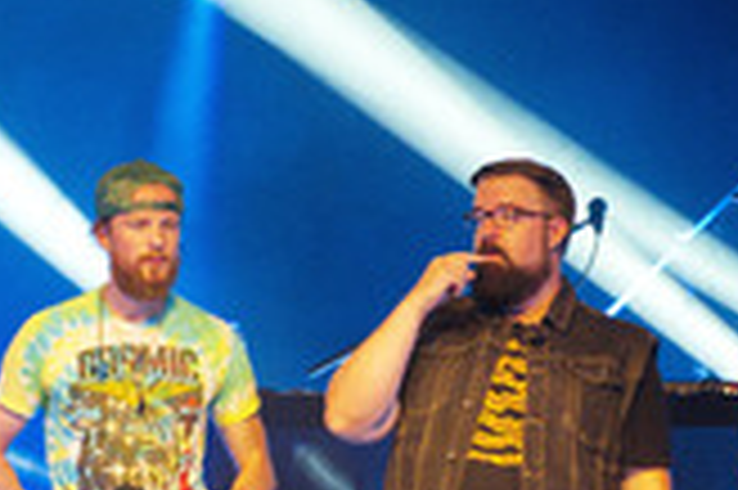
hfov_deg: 10.7
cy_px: 364
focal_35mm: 193
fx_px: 3952
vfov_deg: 7.1
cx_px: 232
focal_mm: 70
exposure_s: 1/320
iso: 3200
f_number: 2.8
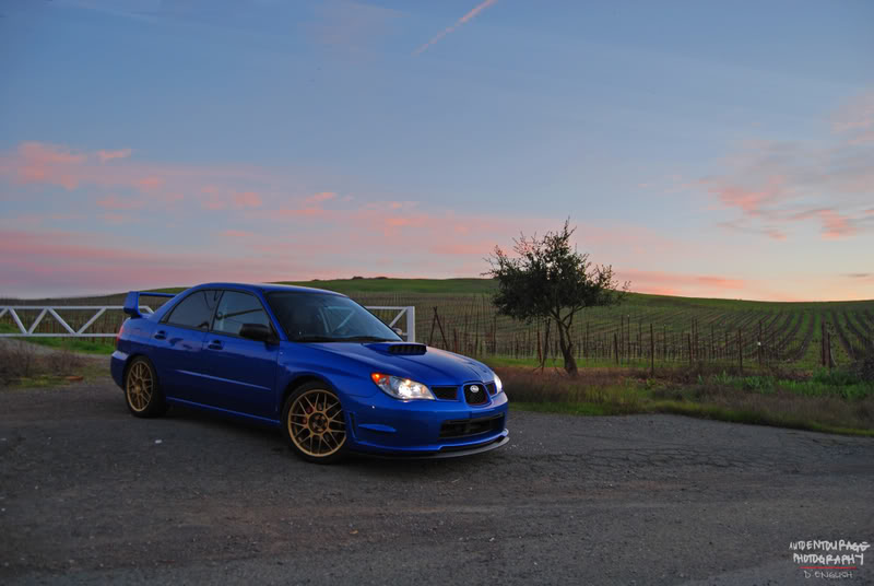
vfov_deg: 48.1
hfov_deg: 67.3
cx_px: 437
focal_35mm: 27
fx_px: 656
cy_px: 293
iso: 100
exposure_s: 1/25
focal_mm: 18
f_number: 4
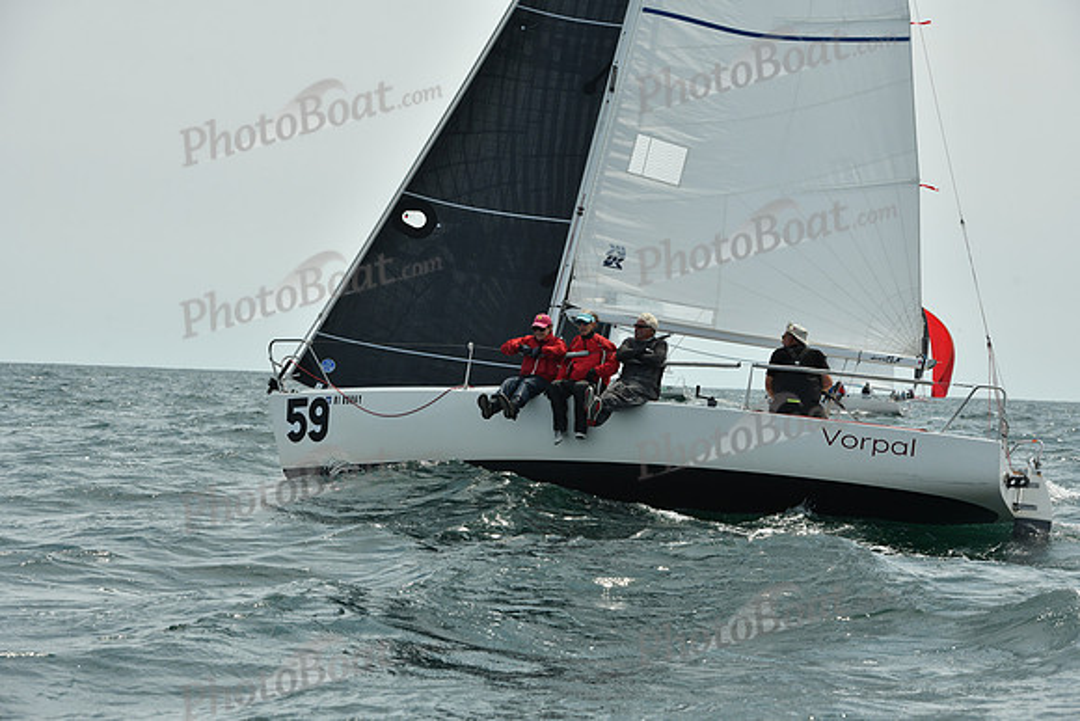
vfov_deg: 10.6
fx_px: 3901
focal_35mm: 130
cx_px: 540
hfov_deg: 15.8
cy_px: 360
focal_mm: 130
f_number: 9
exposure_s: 1/1250
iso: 320
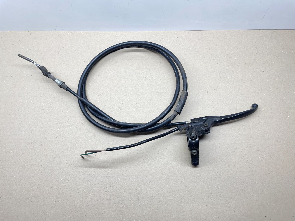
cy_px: 110
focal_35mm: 26
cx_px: 148
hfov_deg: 67.3
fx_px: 222
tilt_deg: -66.3
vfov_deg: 53.1
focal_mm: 4.2
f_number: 1.6
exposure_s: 1/100
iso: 80
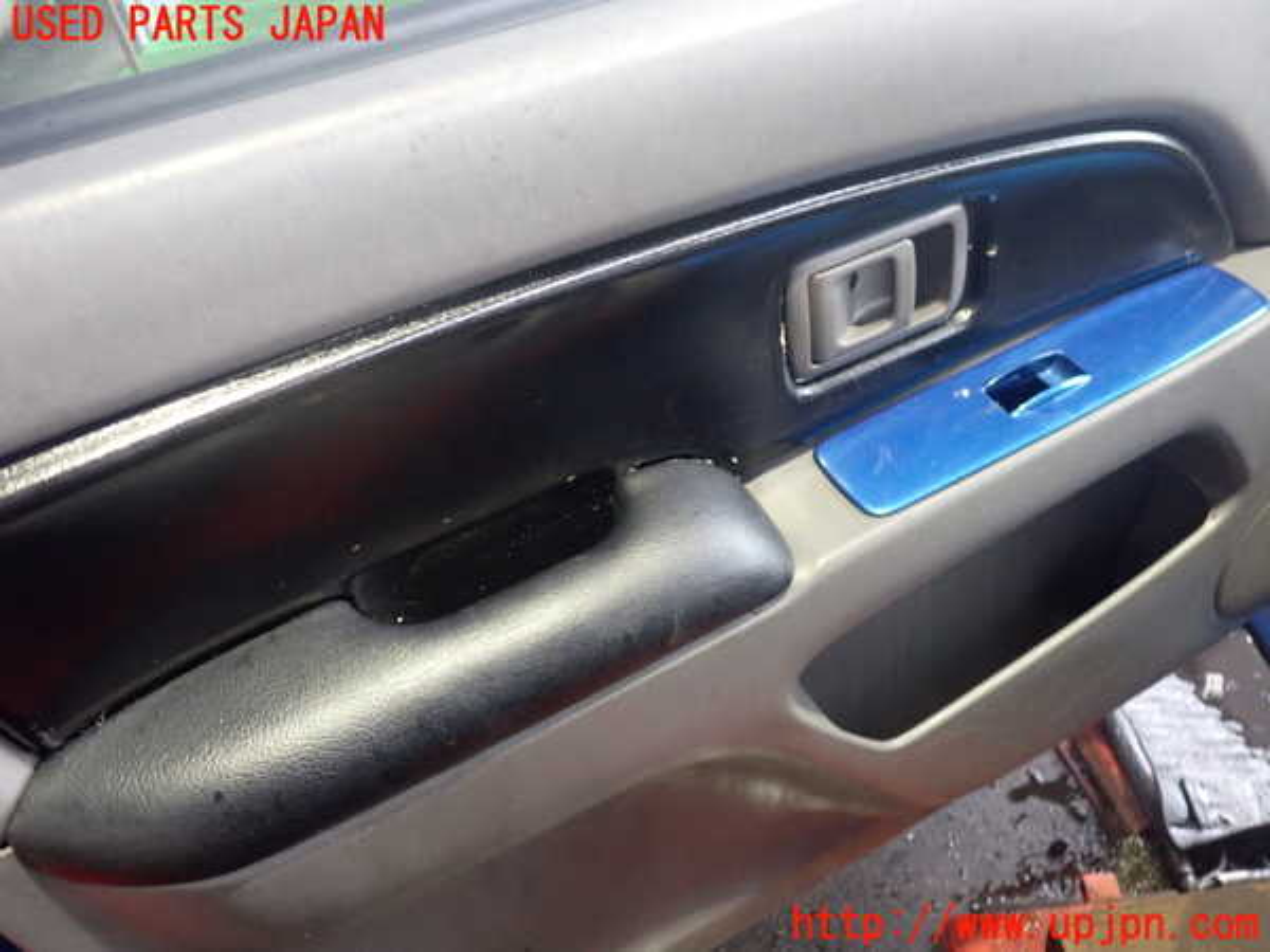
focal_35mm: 30
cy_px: 476
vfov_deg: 46.8
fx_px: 1101
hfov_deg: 60.0
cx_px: 635
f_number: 2.3
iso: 800
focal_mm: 5.4
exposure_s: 1/30
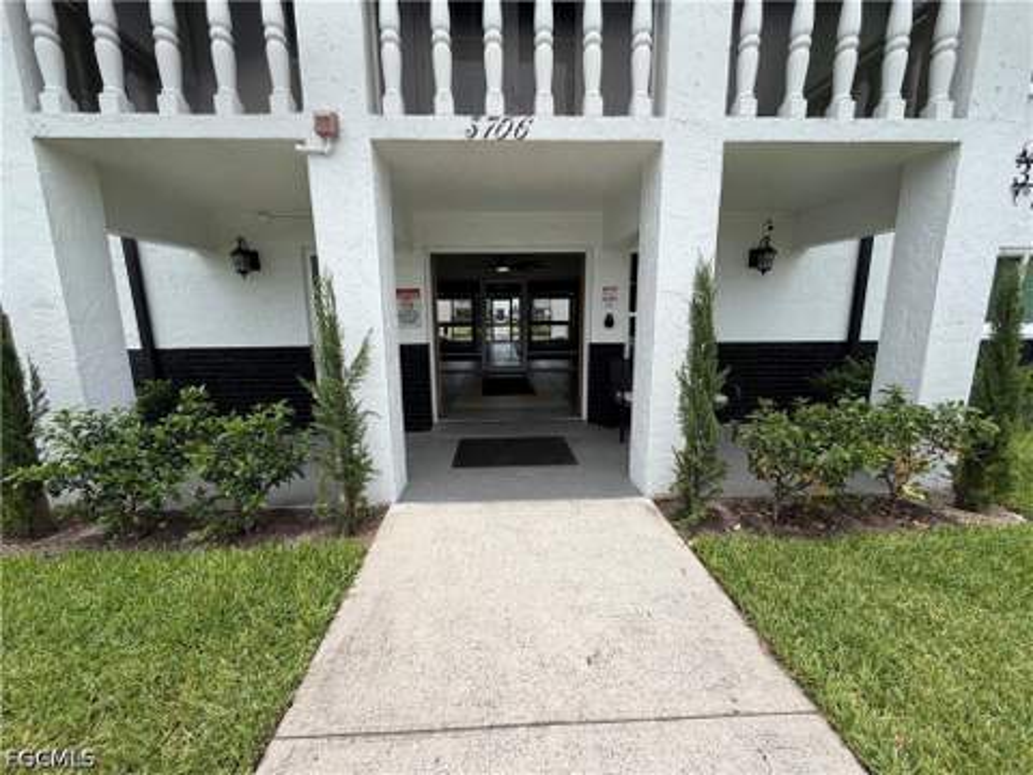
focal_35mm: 14
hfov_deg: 102.1
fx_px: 418
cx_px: 516
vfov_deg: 85.7
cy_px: 388
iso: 25
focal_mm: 2.22
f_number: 2.2
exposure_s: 1/770
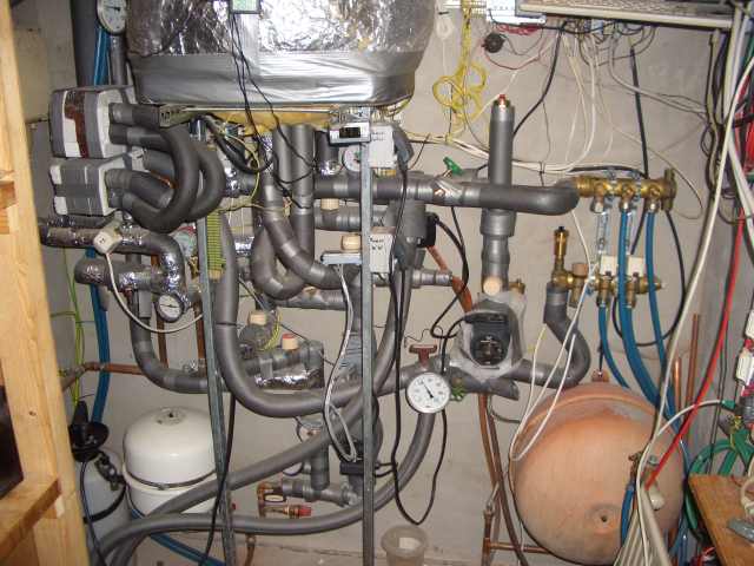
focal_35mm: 35
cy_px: 283
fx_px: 762
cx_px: 377
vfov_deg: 40.7
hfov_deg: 52.6
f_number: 2.6
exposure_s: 1/60
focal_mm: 5.8
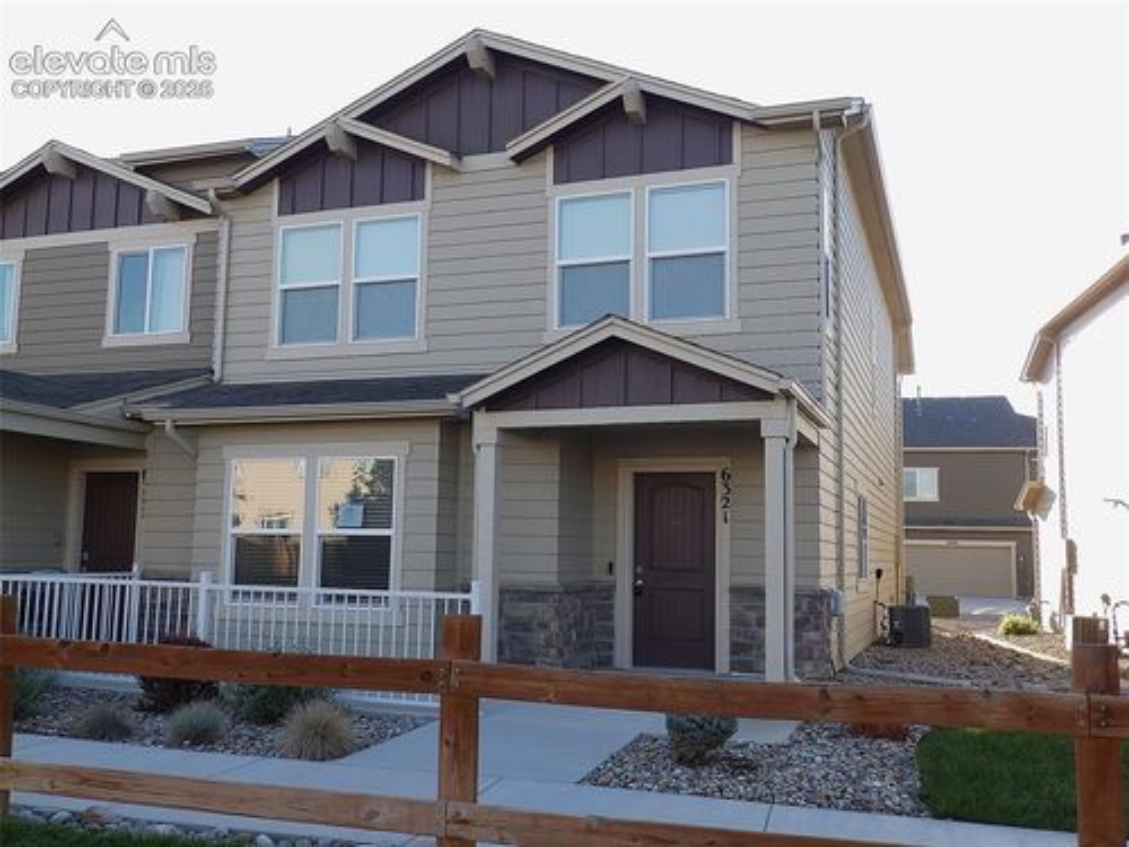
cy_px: 424
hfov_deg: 56.8
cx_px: 564
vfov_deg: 44.2
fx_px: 1044
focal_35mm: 32
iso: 80
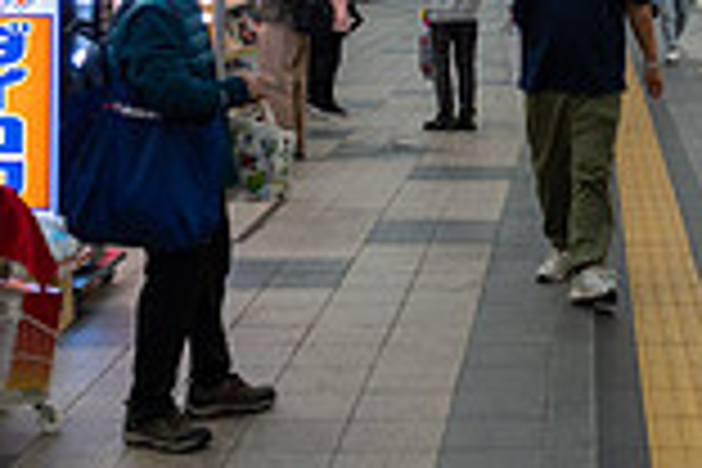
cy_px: -101
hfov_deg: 22.4
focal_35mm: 89
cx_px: 603
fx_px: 1735
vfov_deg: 14.8
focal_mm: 24
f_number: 3.5
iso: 140
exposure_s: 1/50
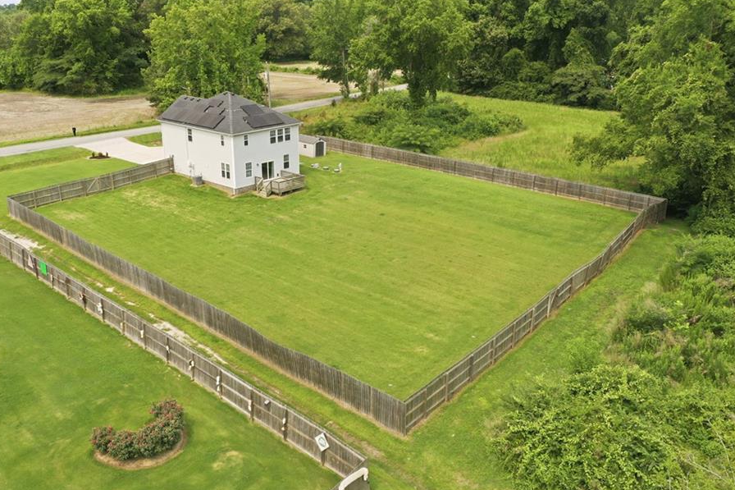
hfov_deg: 58.6
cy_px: 234
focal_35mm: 32
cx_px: 335
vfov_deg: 41.1
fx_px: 653
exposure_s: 1/240
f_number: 5
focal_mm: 10.3
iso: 100
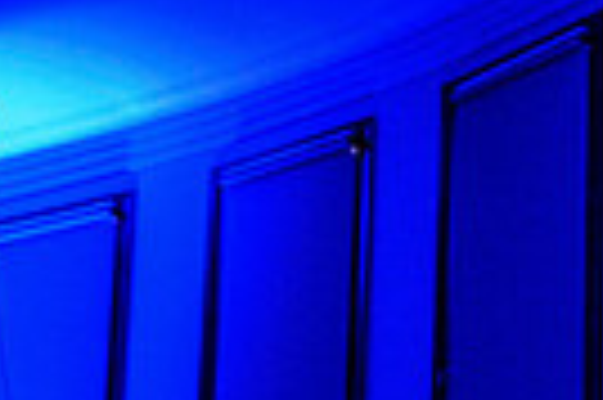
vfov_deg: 8.8
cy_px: 600
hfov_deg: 13.4
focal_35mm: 152
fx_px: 2543
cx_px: 526
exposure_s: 1/80
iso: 6400
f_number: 2.8
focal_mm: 35
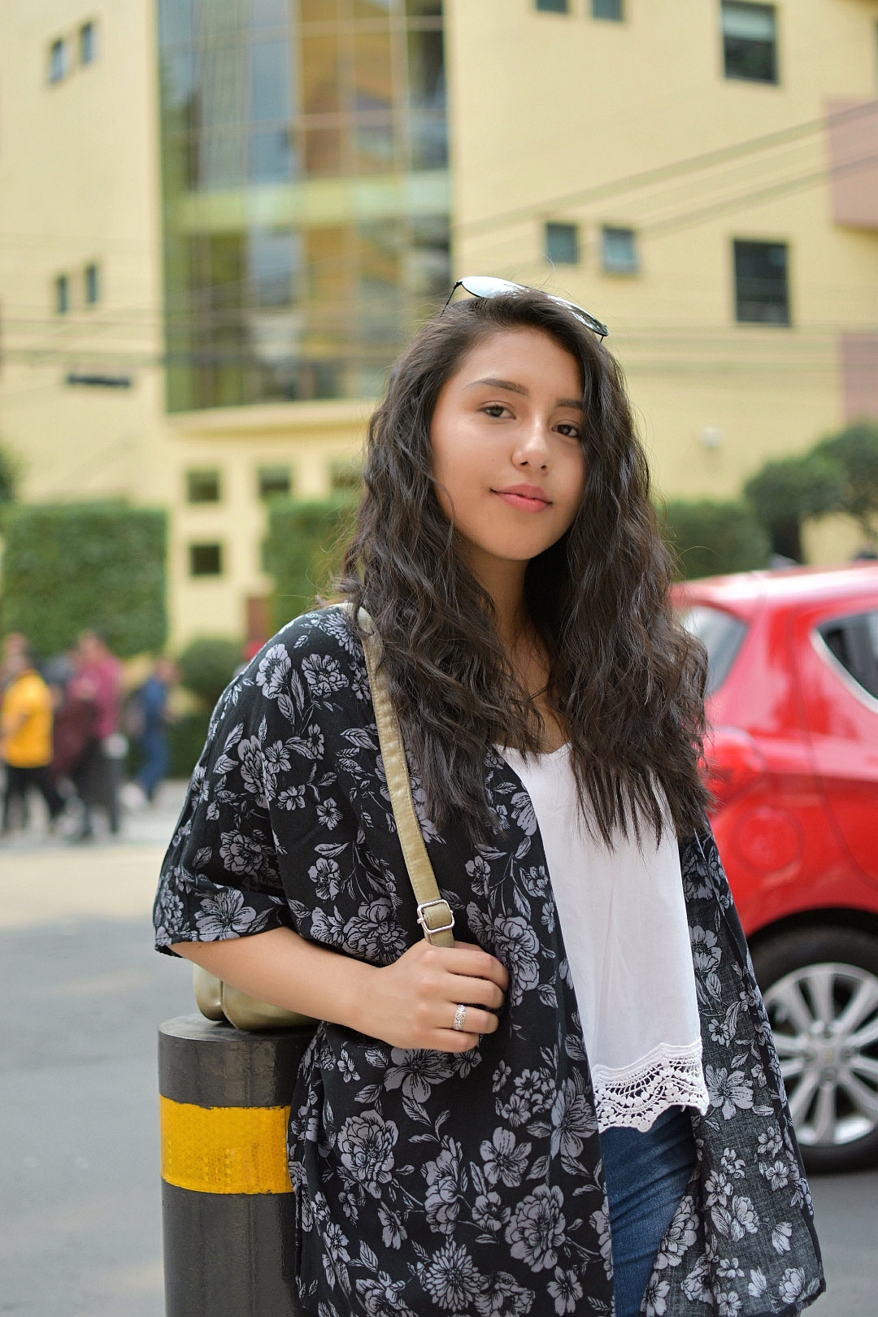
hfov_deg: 25.8
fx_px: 1920
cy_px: 658
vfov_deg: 37.9
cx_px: 439
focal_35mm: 52
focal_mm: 35
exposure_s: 1/800
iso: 100
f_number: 1.8
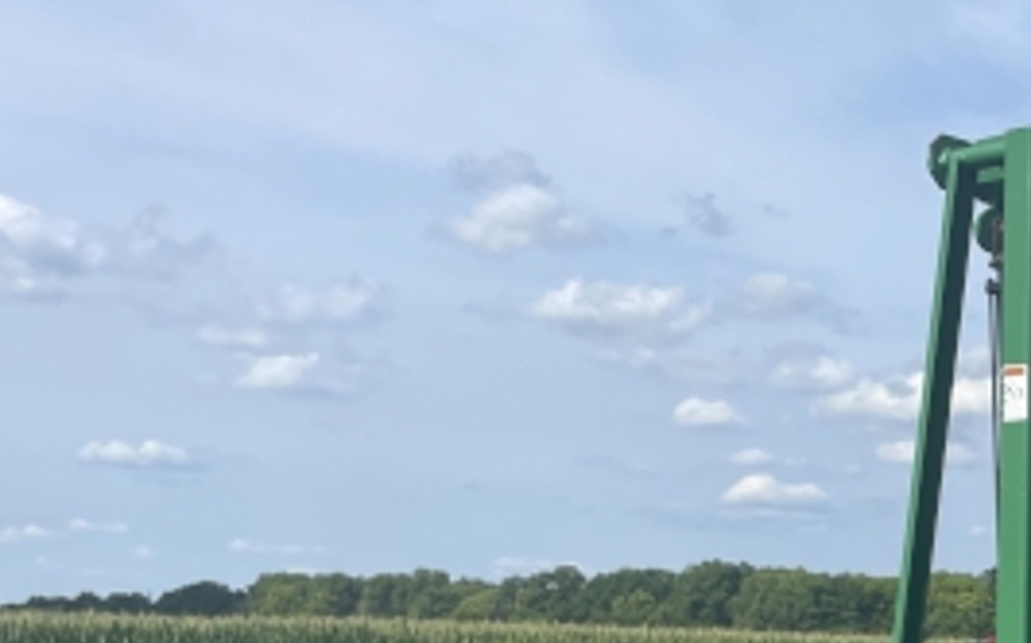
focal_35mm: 83
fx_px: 2331
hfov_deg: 21.1
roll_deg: -3.1
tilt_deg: -1.4
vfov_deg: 15.1
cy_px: 786
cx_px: 1539
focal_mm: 4.2
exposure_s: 1/3401
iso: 32
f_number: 1.6
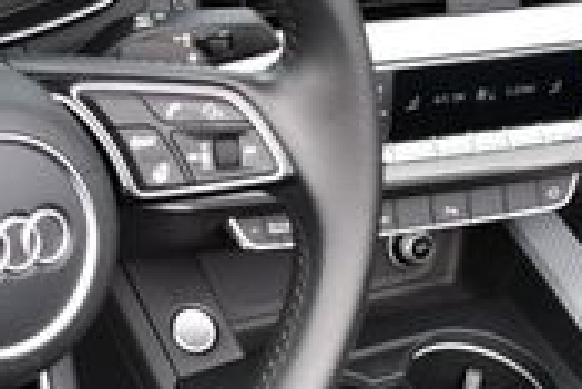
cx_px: 90
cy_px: 226
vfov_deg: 10.4
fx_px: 2136
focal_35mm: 132
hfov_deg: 15.4
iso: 400
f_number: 5.6
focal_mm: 18
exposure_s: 1/250
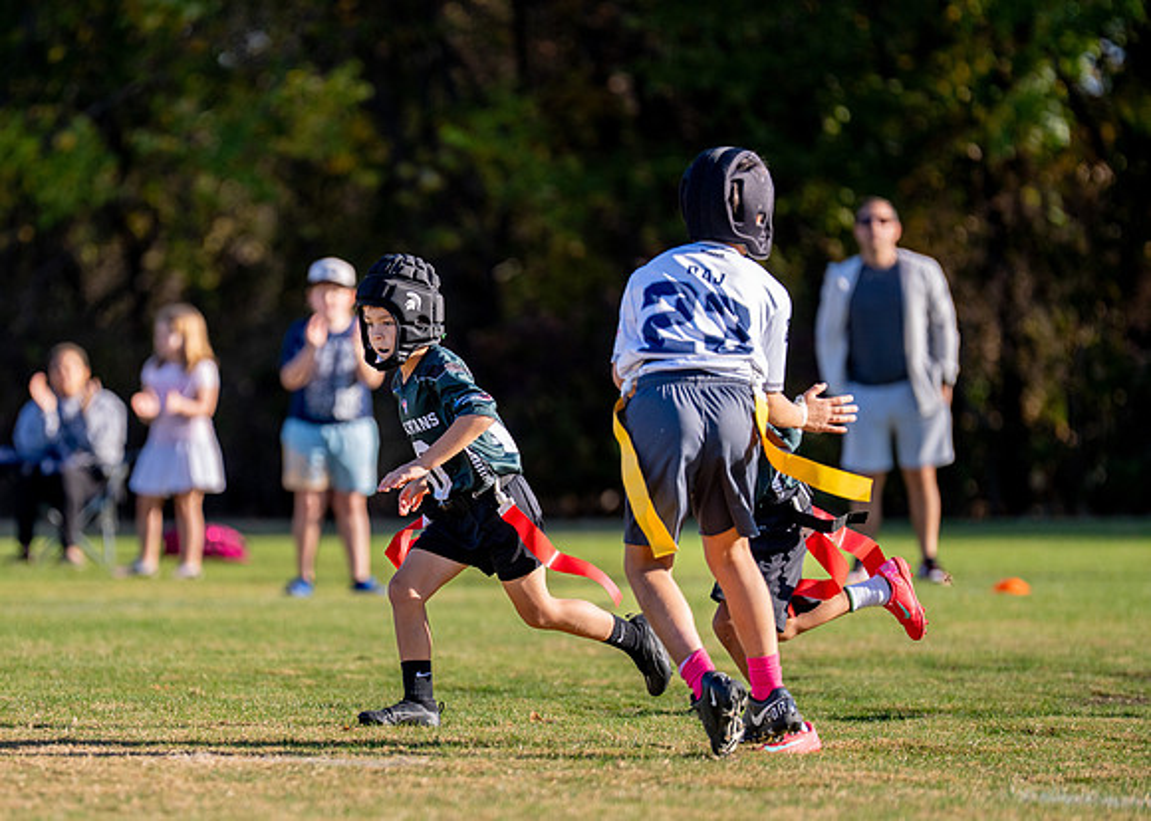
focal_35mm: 272
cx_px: 379
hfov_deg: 7.4
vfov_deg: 5.3
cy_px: 515
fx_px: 8894
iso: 200
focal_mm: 200
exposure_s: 1/2000
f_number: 2.8
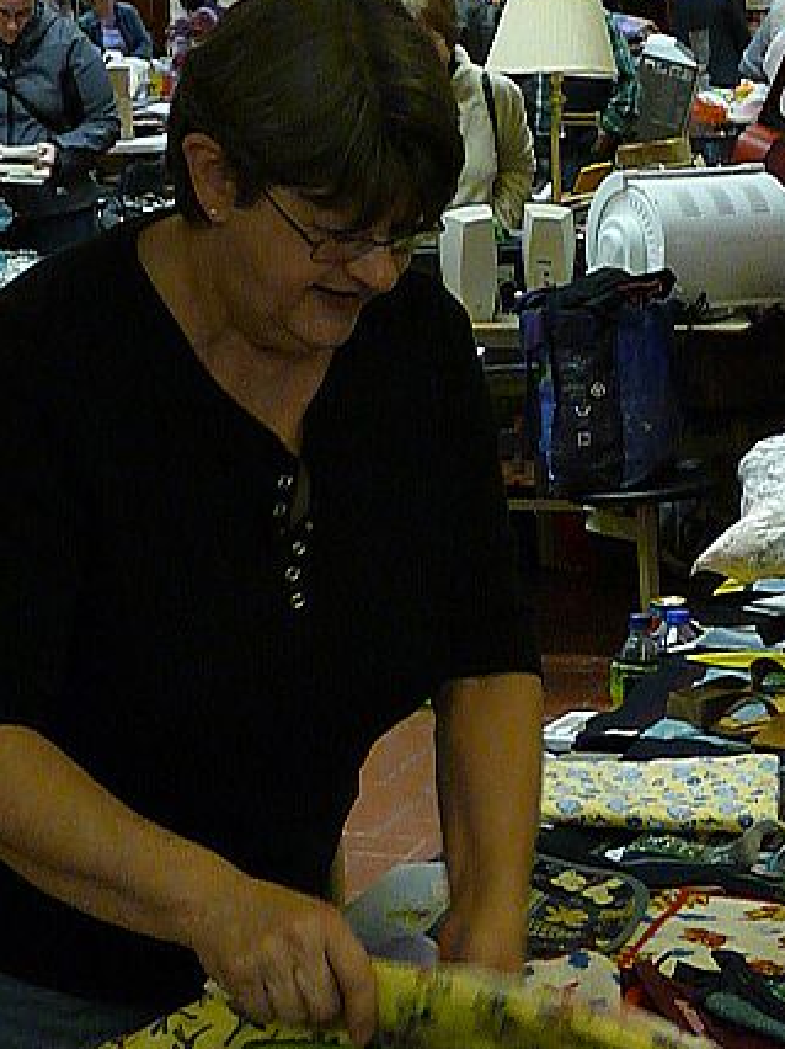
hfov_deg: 15.7
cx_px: 549
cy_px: 428
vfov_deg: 20.9
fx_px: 2845
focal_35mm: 94
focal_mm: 8.5
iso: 800
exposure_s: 1/15
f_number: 4.2
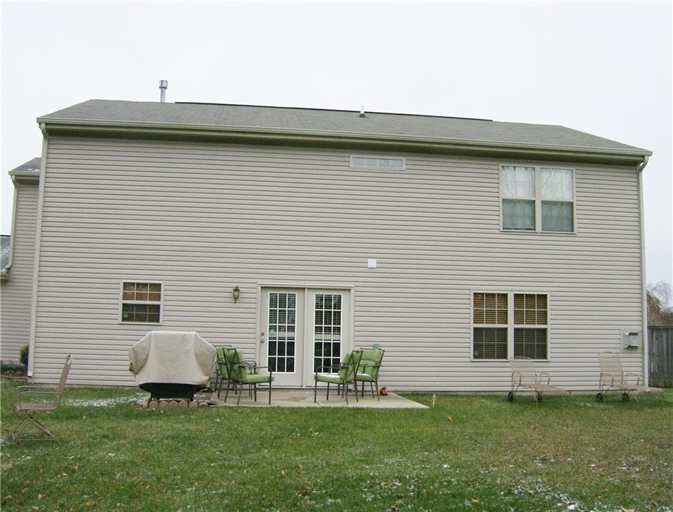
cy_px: 256
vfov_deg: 40.0
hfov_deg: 51.1
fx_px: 703
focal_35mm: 36
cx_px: 336
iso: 100
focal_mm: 6
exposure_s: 1/363
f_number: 4.7
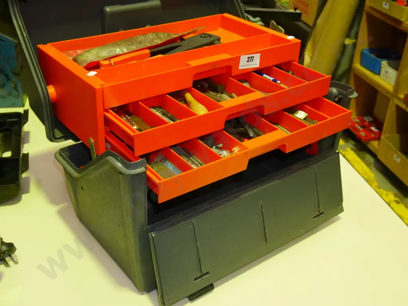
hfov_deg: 44.8
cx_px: 204
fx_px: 495
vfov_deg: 34.4
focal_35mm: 42
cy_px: 153
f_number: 4.7
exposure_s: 1/100
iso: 3200
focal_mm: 21
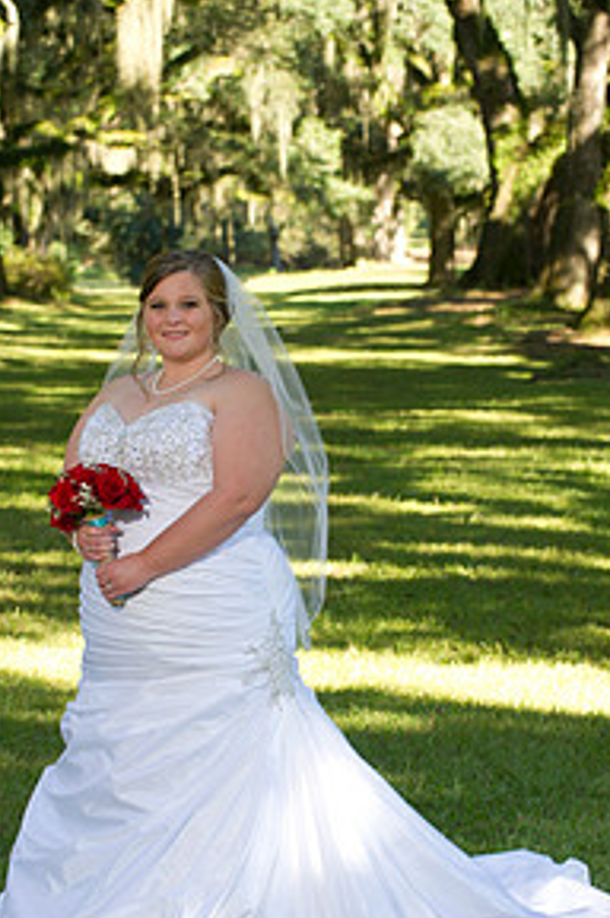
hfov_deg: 9.2
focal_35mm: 148
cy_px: 515
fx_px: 3770
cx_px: 259
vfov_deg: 13.9
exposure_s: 1/125
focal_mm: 95
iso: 400
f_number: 5.6
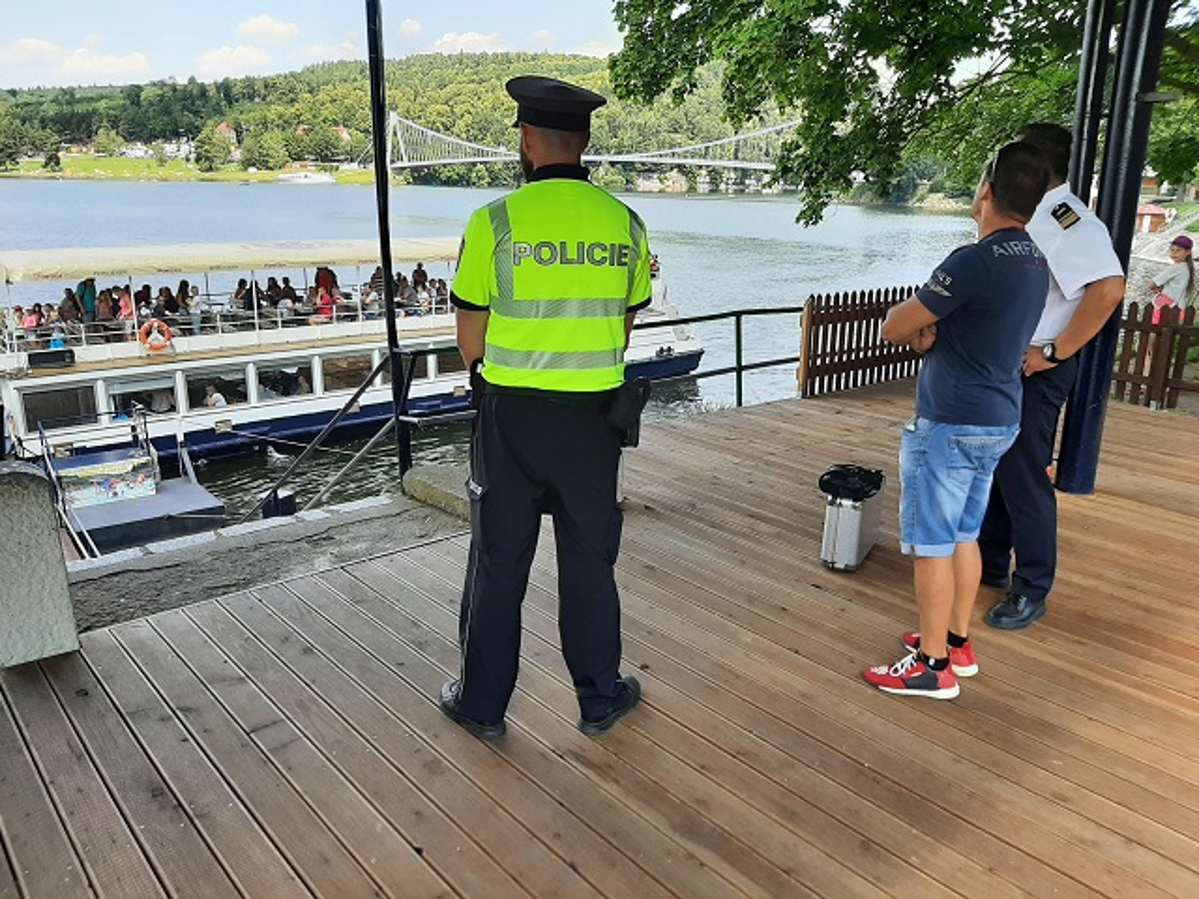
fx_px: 901
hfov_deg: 67.3
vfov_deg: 53.1
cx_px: 600
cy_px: 450
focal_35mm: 26
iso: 40
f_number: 1.7
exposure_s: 1/582
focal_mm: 3.93
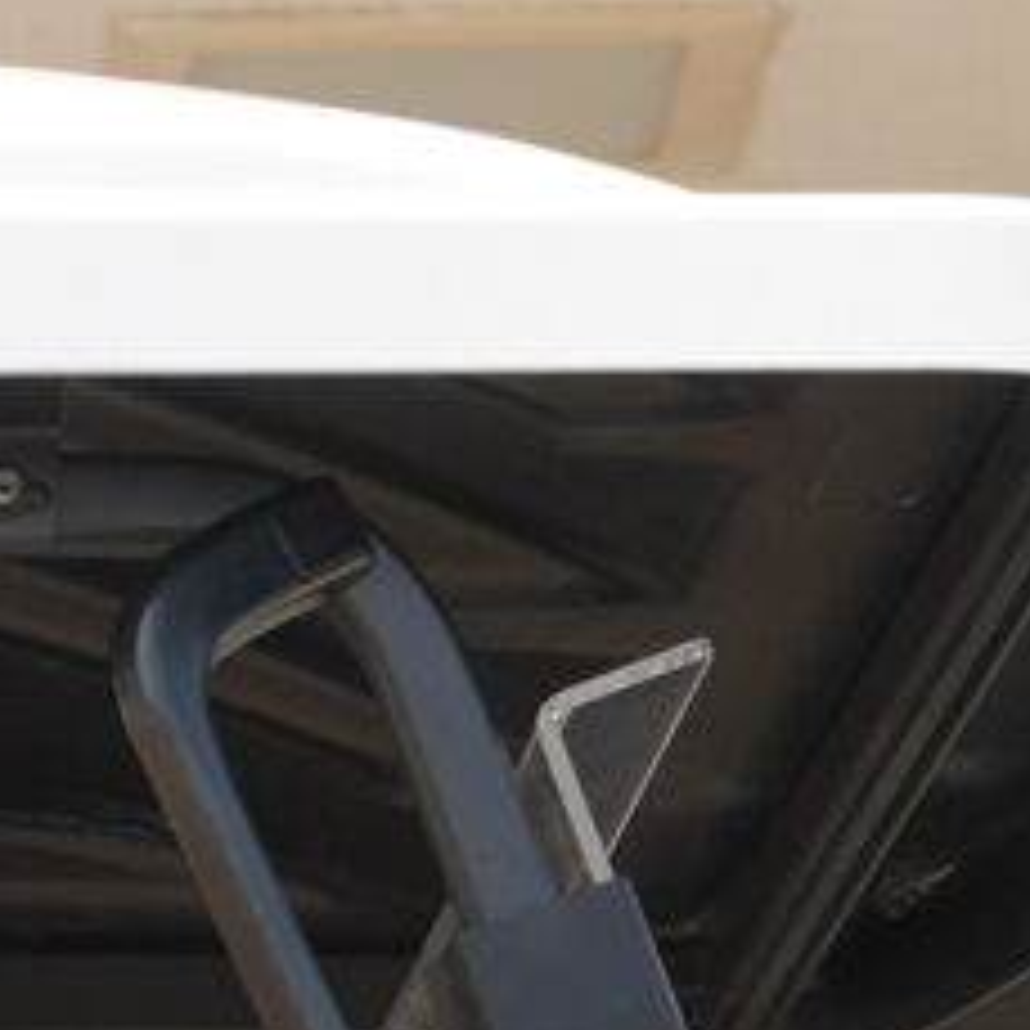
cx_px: -1768
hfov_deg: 2.6
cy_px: 3744
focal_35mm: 666
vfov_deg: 2.6
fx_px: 22420
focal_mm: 70
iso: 100
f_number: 5
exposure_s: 1/160
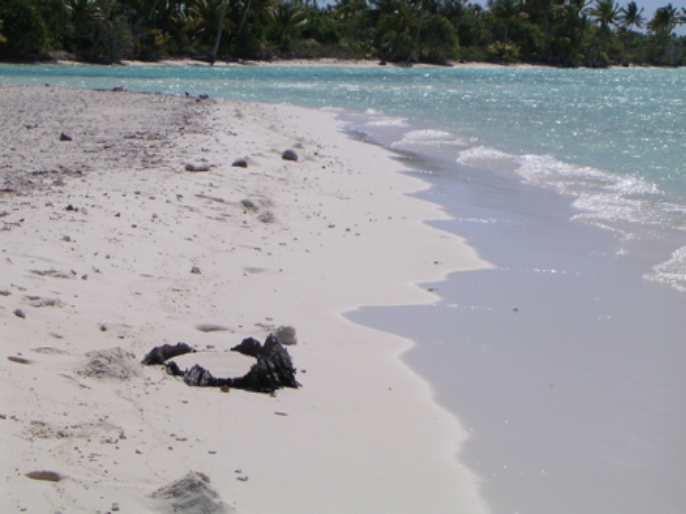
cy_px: 257
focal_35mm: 105
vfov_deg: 14.1
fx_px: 2081
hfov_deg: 18.7
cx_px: 343
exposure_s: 1/1351
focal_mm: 15.9
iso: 100
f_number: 4.6
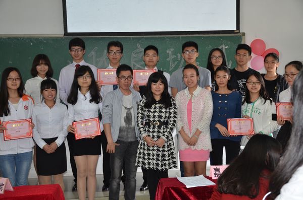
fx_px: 403
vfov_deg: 27.9
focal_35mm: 48
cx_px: 152
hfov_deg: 41.2
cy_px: 100
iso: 800
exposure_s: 1/60
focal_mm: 32
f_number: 4
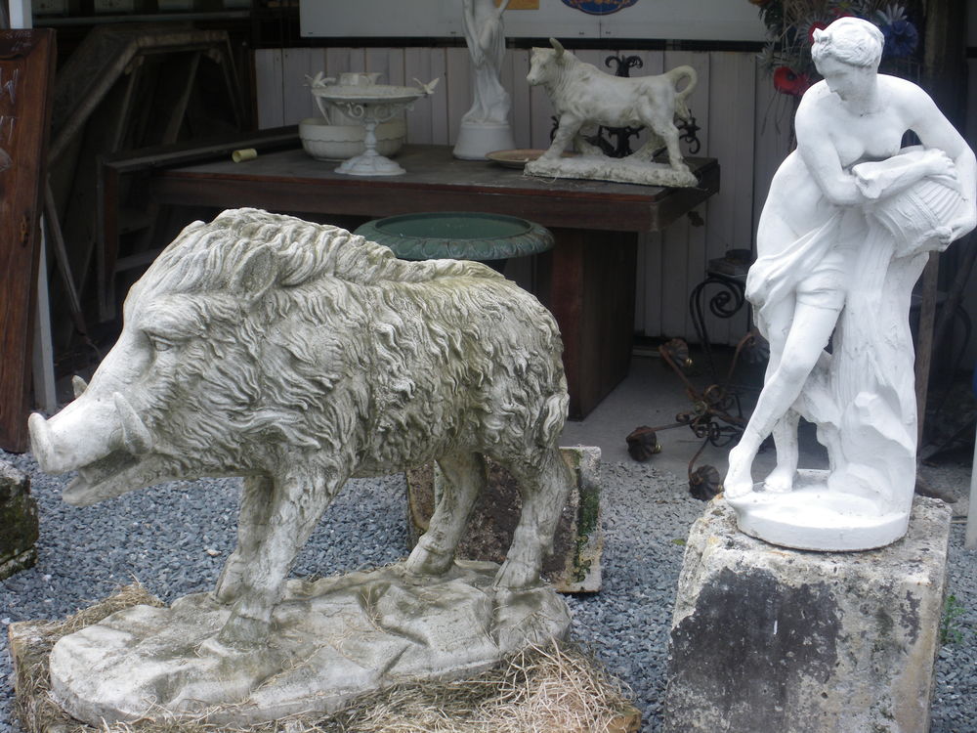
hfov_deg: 37.5
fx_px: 1439
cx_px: 488
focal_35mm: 51
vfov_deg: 28.6
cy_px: 366
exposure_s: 1/125
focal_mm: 9
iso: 64
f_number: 4.4
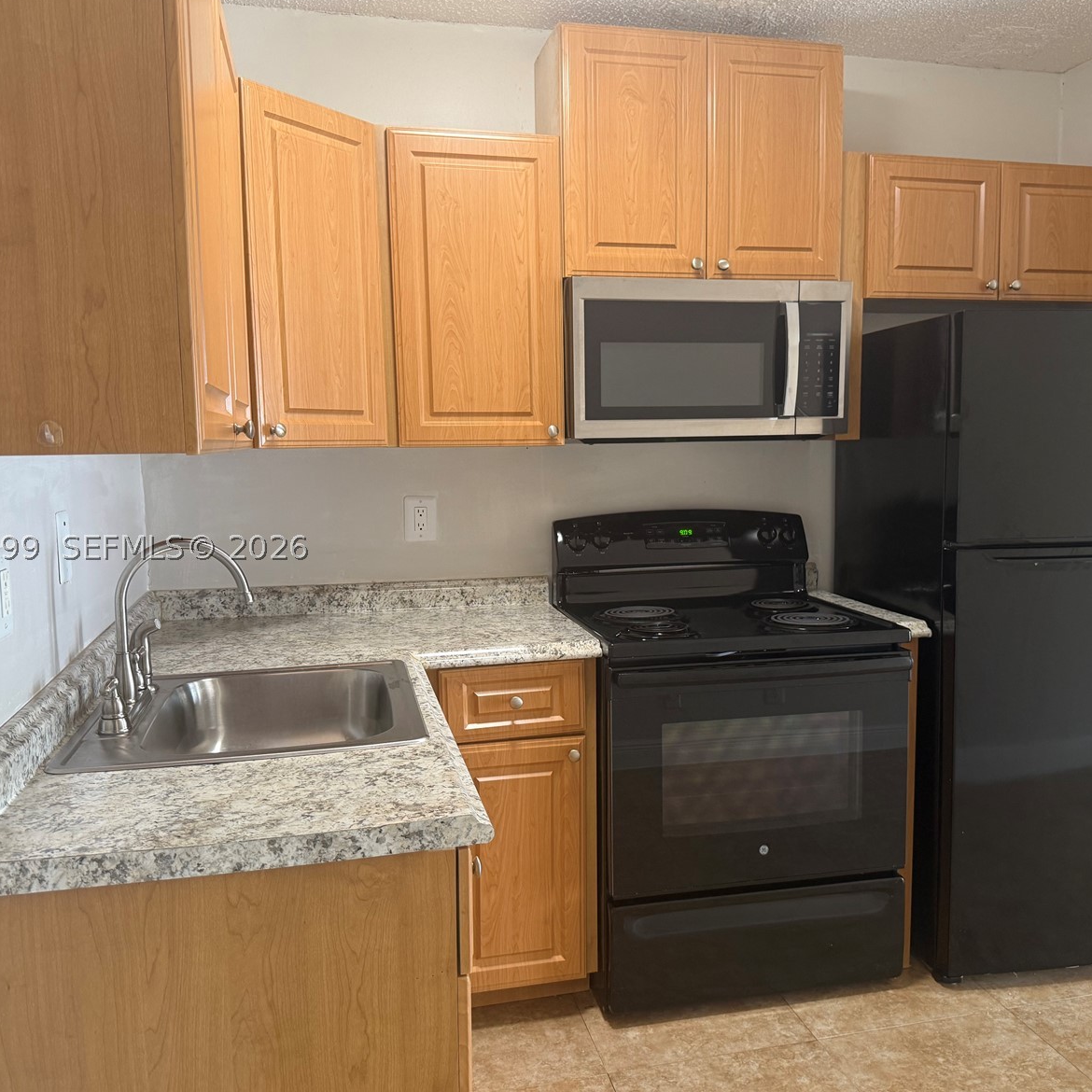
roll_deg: +0.6
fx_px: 1035
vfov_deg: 55.6
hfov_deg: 55.5
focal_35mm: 29
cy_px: 547
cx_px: 594
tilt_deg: -5.2
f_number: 1.78
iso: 200
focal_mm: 6.76
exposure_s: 1/60
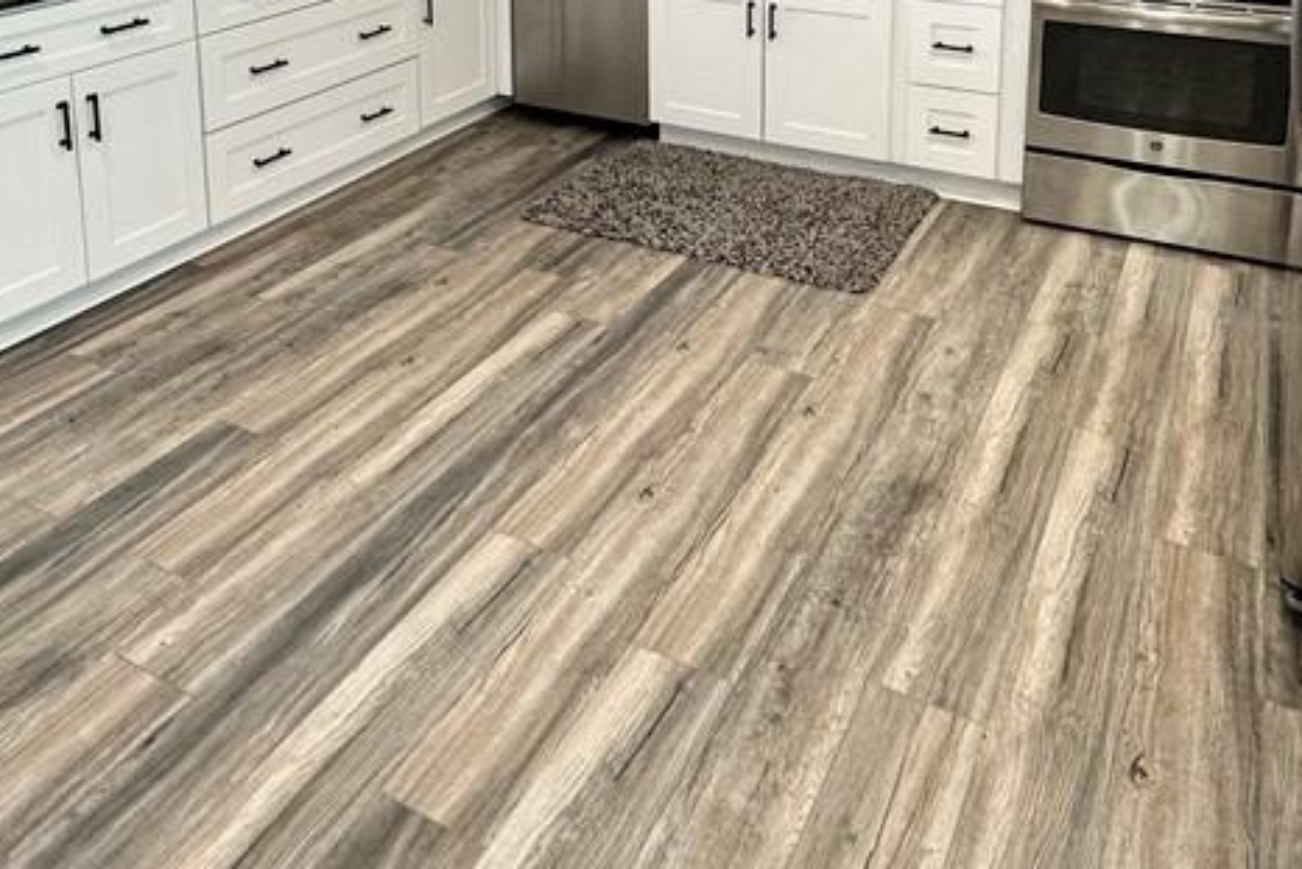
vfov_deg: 35.6
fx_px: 1158
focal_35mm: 32
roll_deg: +0.2
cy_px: -70
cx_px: 696
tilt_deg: -9.8
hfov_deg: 58.6
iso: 125
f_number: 2.2
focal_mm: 2.22
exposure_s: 1/120
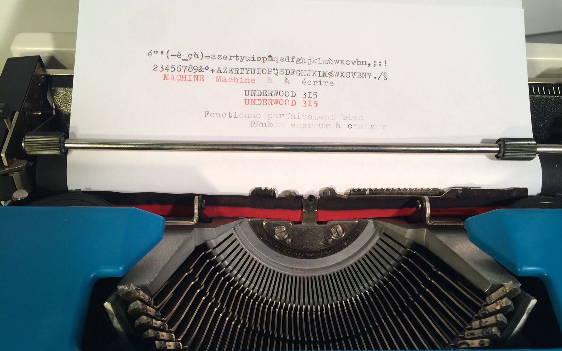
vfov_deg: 40.5
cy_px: 197
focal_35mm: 31
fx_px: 475
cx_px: 283
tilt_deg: -56.2
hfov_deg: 61.2
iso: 40
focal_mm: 4.15
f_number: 2.2
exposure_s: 1/33
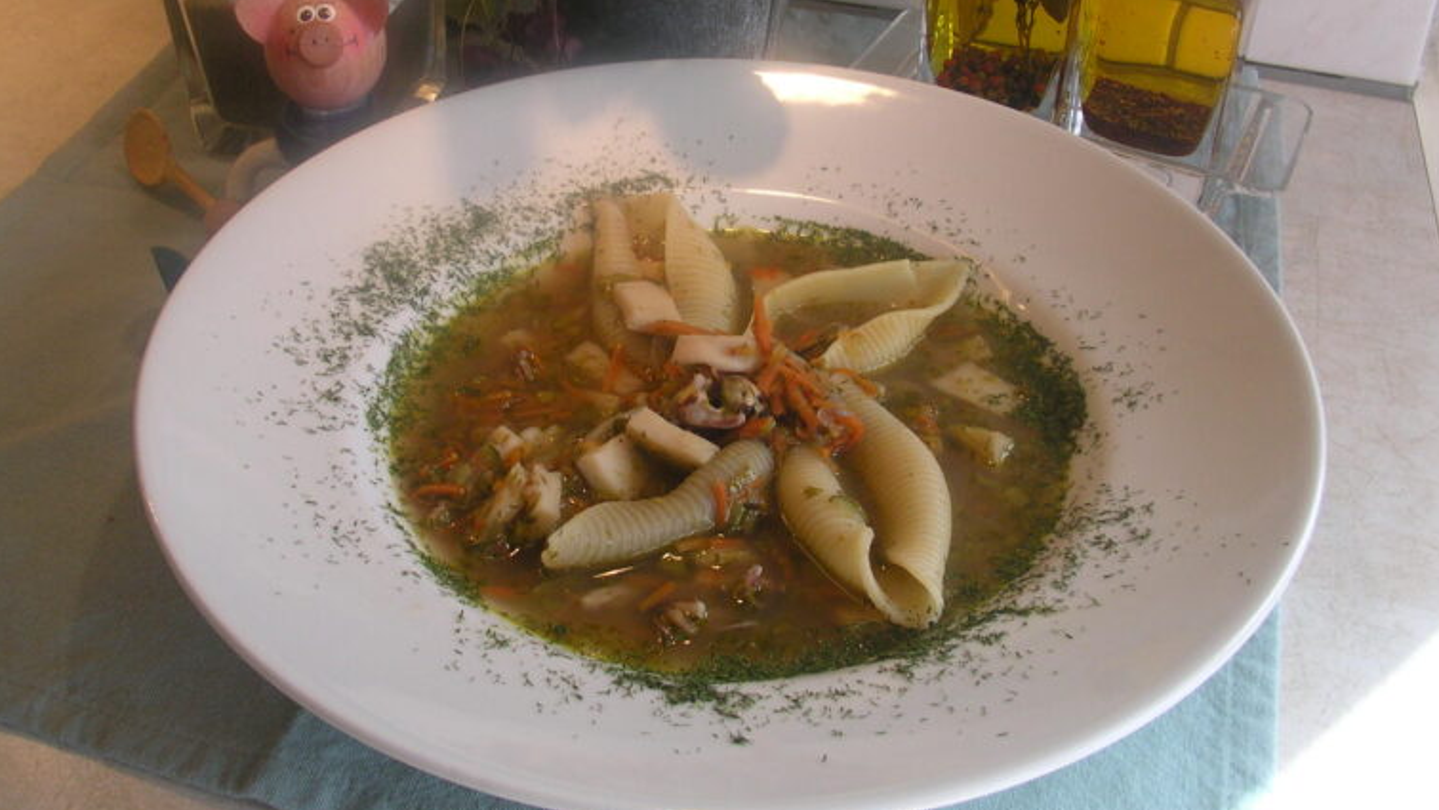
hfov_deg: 49.4
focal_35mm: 41
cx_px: 724
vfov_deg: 28.9
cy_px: 320
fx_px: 1565
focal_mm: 5.6
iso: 100
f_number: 2.7
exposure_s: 1/131
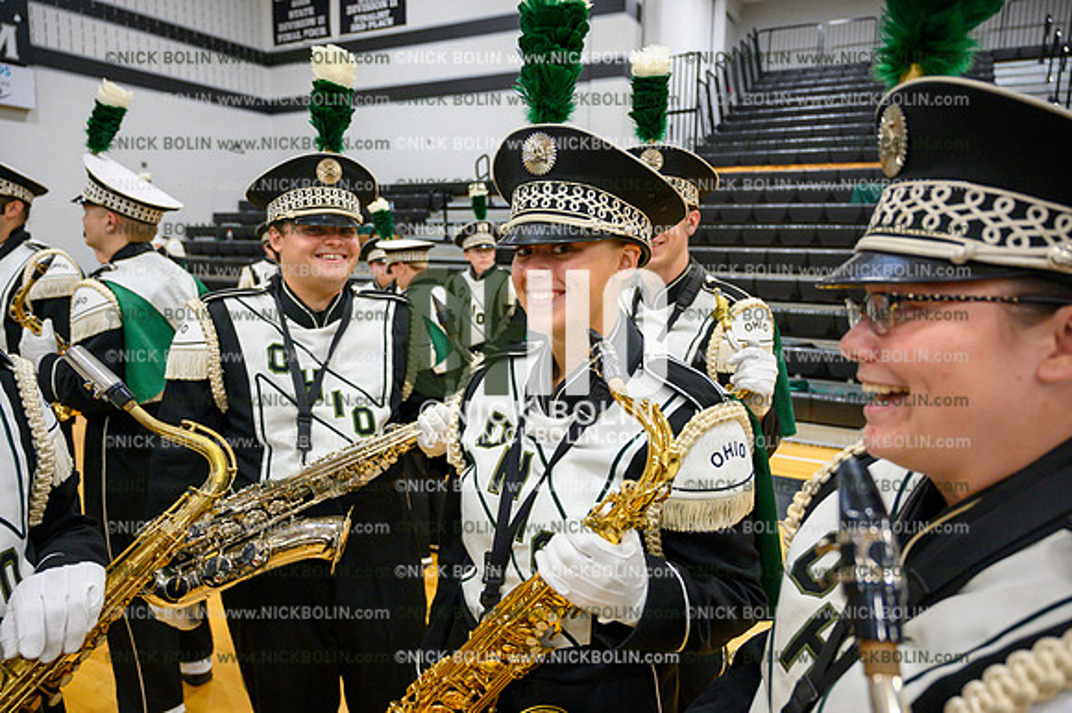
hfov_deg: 73.8
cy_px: 356
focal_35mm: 24
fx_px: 714
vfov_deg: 53.1
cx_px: 536
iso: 1250
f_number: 4
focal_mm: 24
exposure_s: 1/250
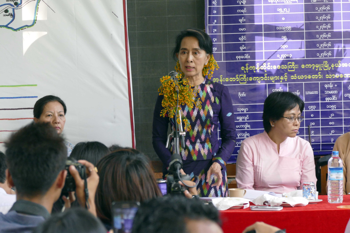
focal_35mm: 180
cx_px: 175
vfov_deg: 7.6
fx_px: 1750
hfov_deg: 11.4
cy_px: 116
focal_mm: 65.81
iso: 1000
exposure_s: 1/250
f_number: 4
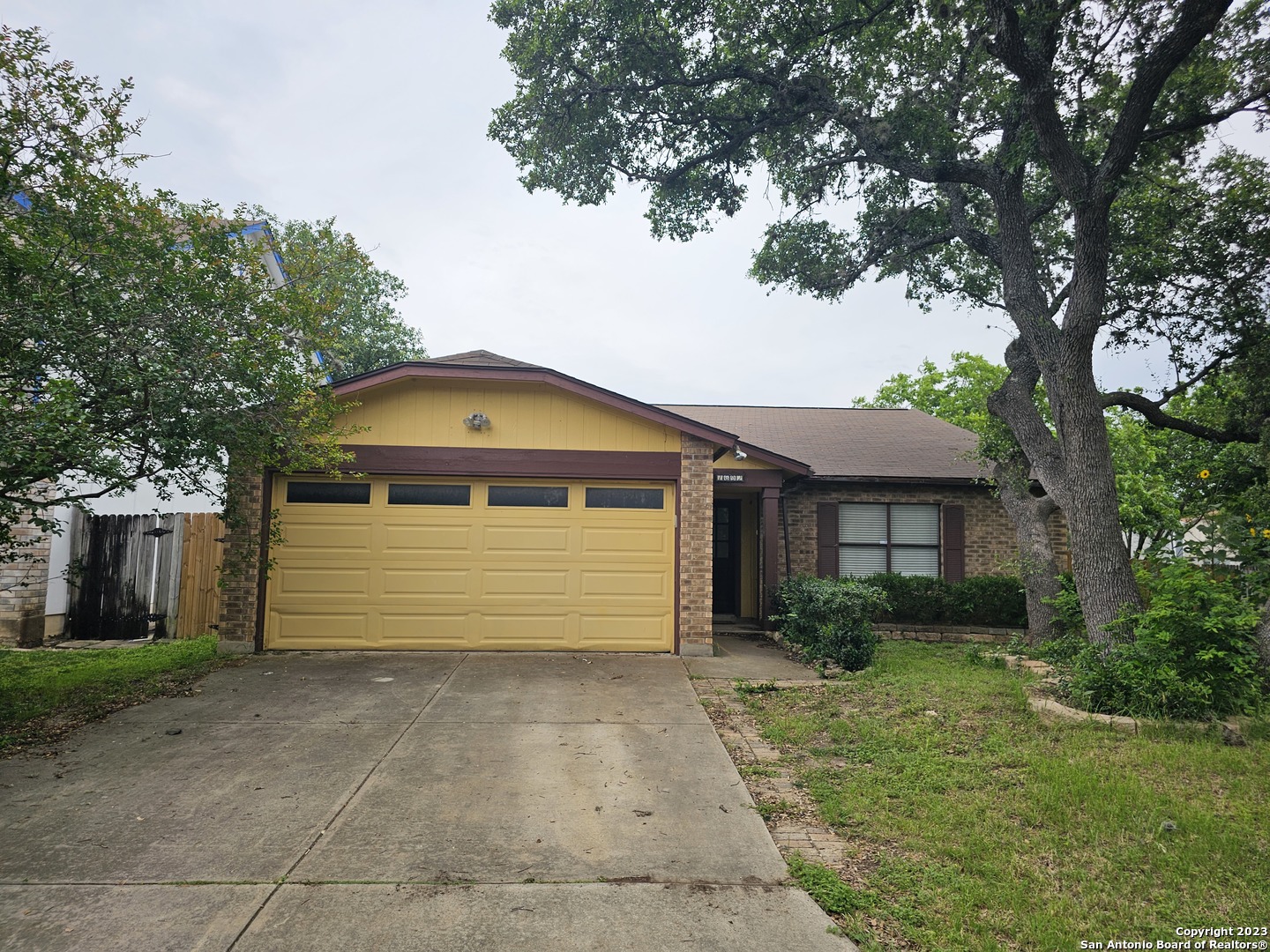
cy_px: 476
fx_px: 844
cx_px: 635
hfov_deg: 73.9
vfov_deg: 58.9
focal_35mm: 23
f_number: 1.7
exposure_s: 1/480
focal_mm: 6.3
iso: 10
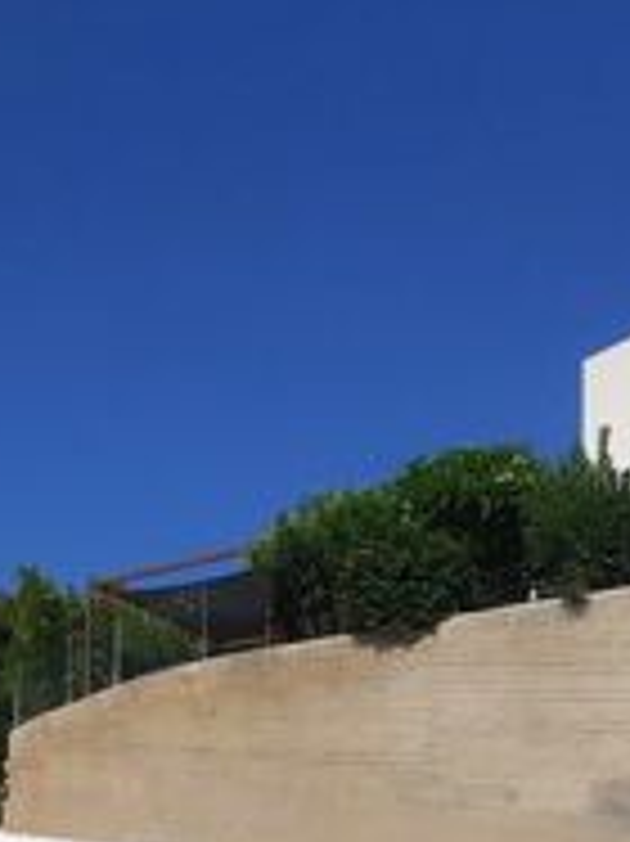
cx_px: -142
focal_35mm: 49
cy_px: 959
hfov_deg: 26.2
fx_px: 1190
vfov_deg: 33.2
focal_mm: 1.74
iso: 40
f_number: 2.2
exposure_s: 1/3067
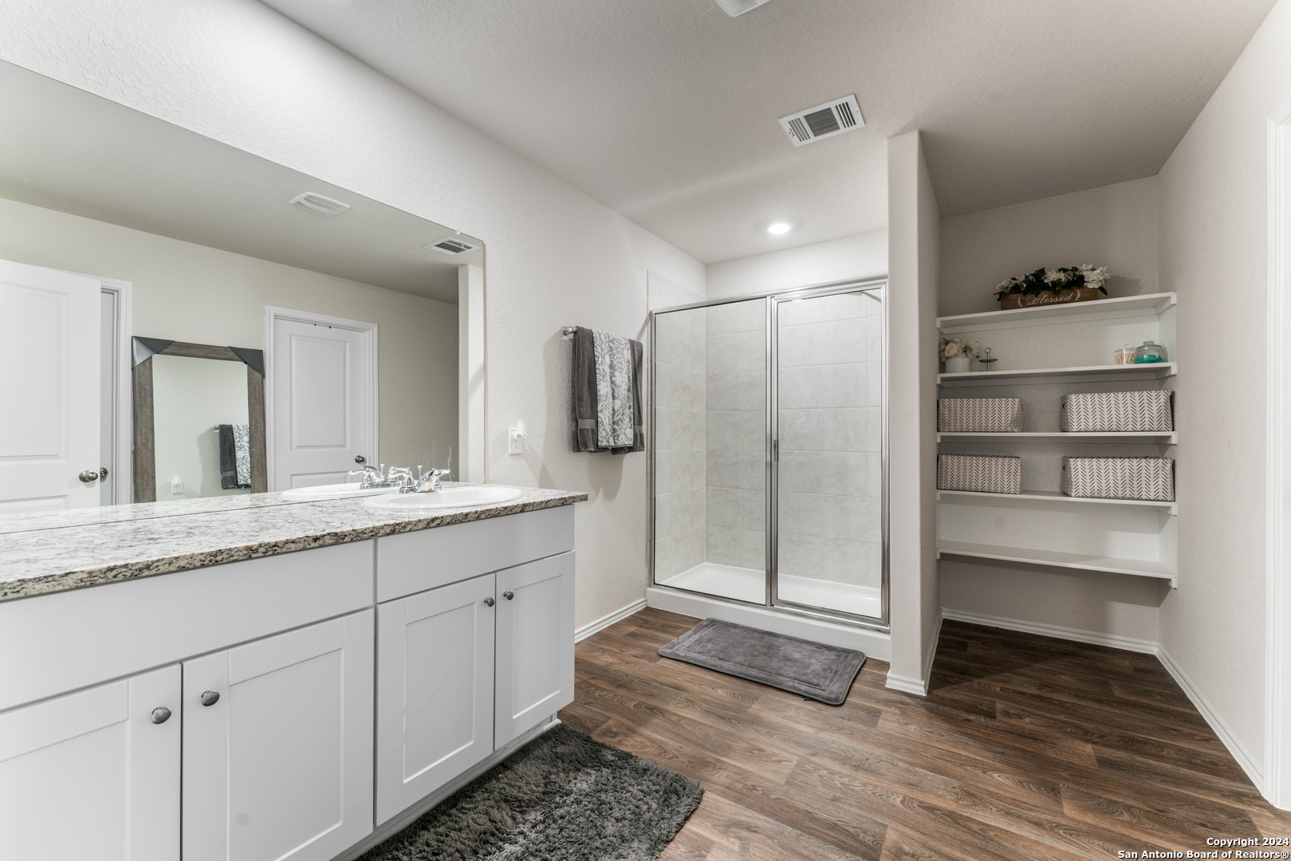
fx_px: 502
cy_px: 430
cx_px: 646
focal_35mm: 14
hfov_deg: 104.2
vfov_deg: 81.2
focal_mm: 14
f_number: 9
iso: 800
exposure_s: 1/3
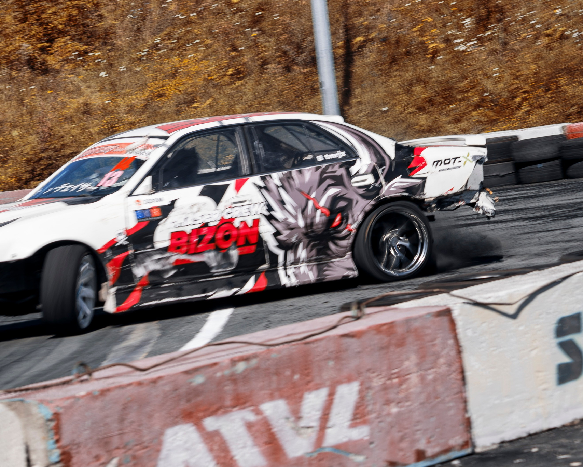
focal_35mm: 190
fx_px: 3279
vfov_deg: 8.1
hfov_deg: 10.1
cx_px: 149
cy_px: 236
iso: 100
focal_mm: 90
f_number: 11
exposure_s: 1/100
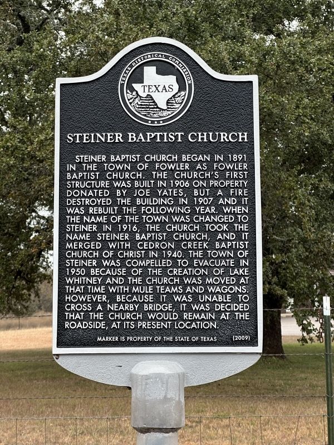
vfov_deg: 25.3
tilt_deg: +5.1
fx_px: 991
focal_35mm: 77
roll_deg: -1.0
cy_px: 222
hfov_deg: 19.1
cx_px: 167
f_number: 2.8
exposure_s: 1/99
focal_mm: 9
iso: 40
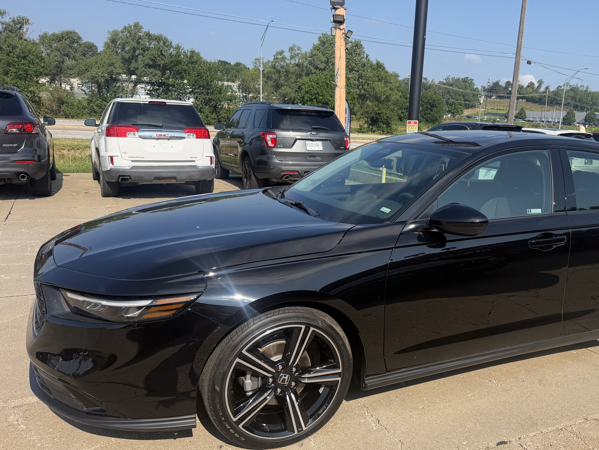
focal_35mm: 31
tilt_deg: -11.9
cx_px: 381
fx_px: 536
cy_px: 244
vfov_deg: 45.4
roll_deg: -4.5
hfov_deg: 57.5
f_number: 1.78
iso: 100
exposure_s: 1/3425
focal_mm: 6.76
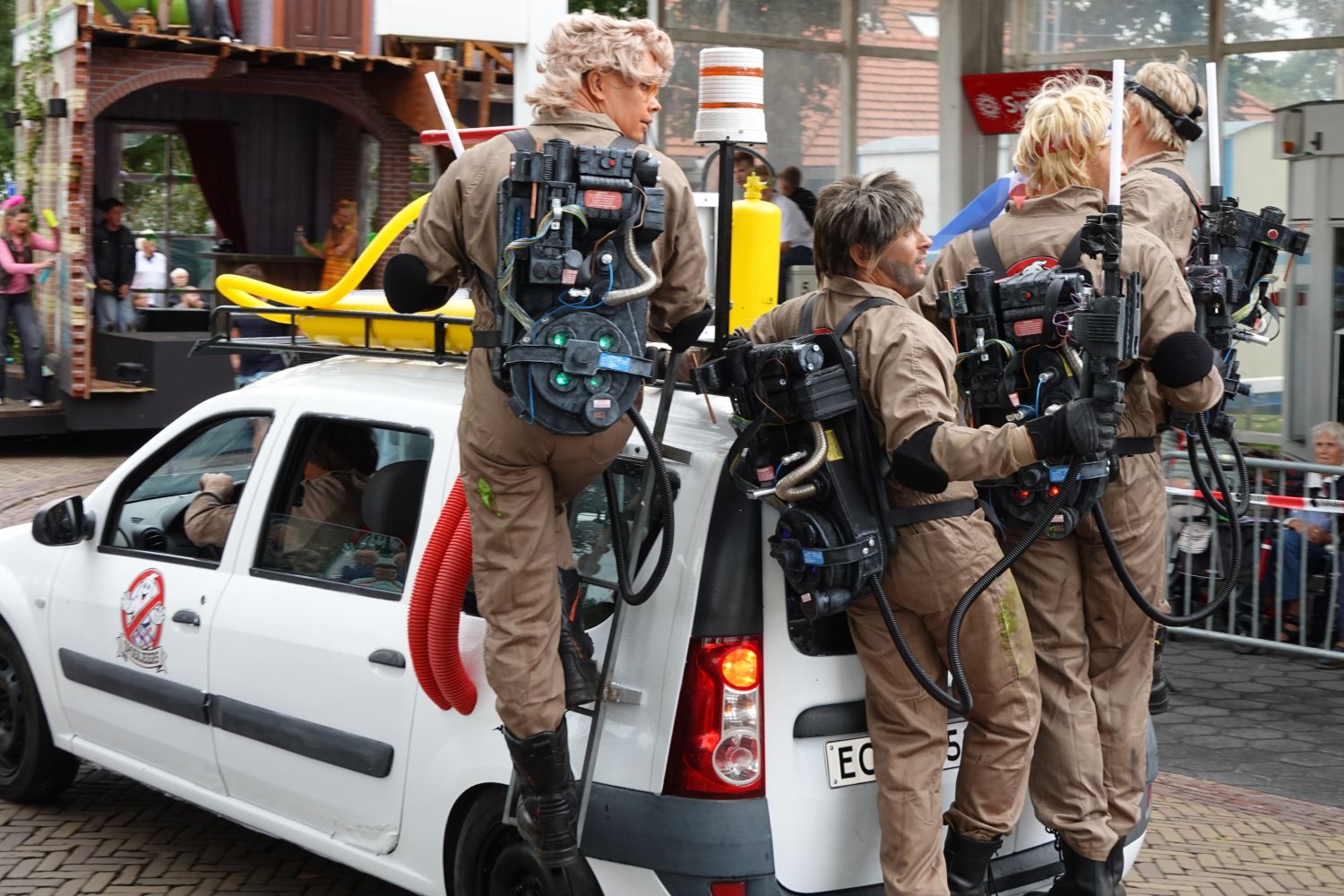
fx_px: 2464
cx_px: 672
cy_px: 448
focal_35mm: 66
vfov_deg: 20.6
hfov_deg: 30.5
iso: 400
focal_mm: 24.35
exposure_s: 1/200
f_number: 4
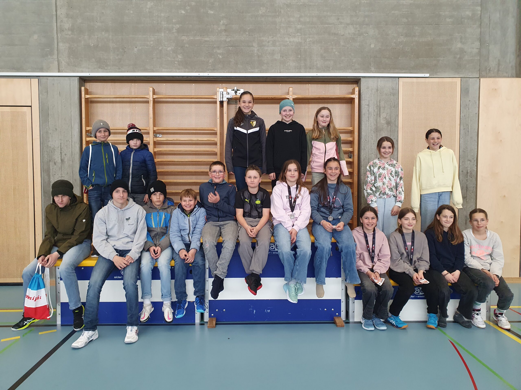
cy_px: 195
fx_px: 391
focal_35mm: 26
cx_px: 260
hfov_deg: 67.3
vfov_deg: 53.1
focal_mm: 4.32
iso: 200
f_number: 2.4
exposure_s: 1/100
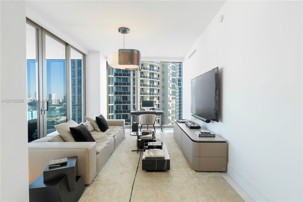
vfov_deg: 72.0
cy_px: 101
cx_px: 152
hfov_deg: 95.0
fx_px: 139
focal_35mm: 16
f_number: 8
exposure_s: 1/25
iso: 250
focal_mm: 11
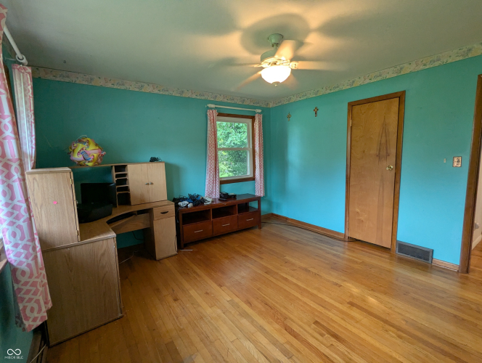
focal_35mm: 16
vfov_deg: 78.2
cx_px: 241
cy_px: 182
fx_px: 223
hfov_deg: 94.4
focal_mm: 2.35
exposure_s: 1/60
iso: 170
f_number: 2.2
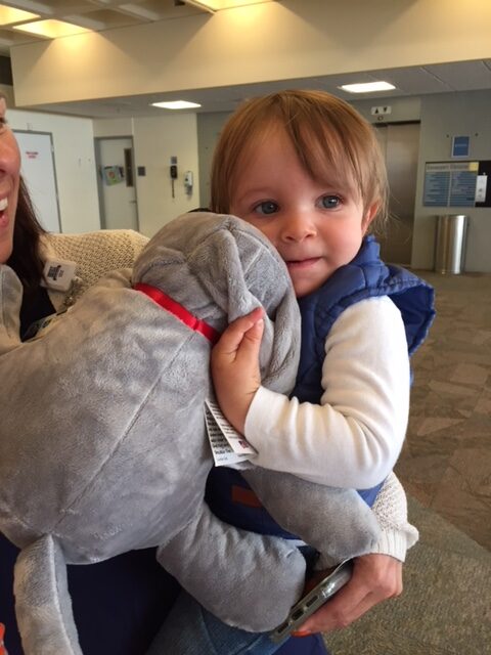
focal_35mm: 29
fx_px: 548
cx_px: 246
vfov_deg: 61.7
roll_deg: -0.3
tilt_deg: -14.4
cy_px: 328
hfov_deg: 48.2
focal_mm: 4.15
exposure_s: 1/30
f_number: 2.2
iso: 80
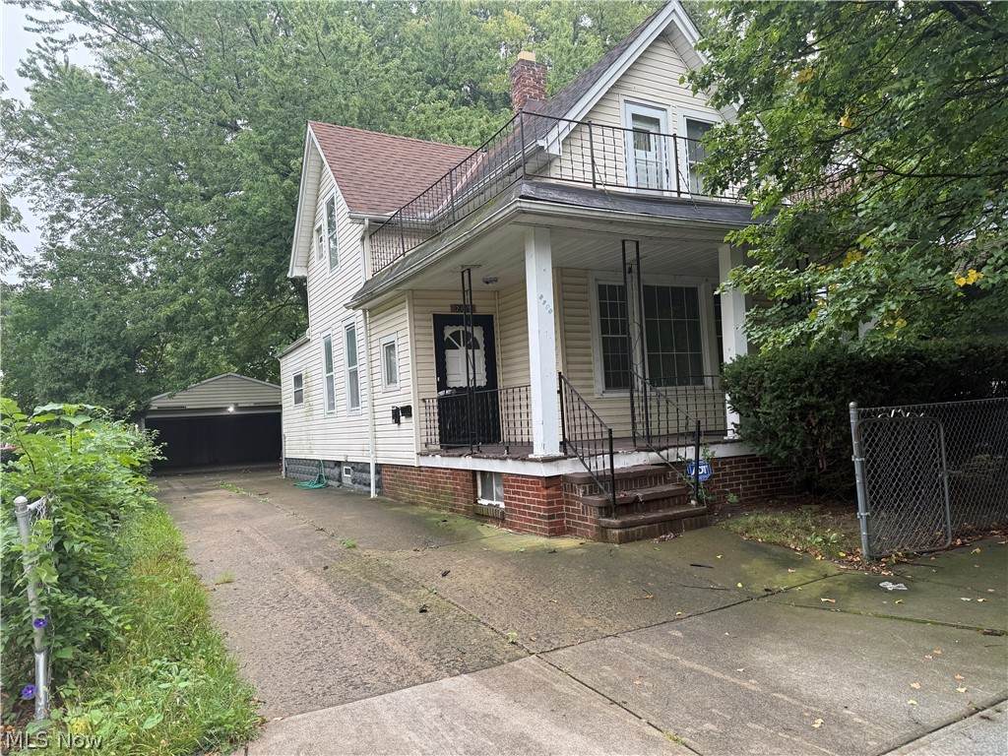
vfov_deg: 56.8
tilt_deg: +3.1
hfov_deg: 71.6
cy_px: 378
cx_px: 504
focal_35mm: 24
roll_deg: +3.3
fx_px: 699
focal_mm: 6.76
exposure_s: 1/121
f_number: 1.78
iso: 64
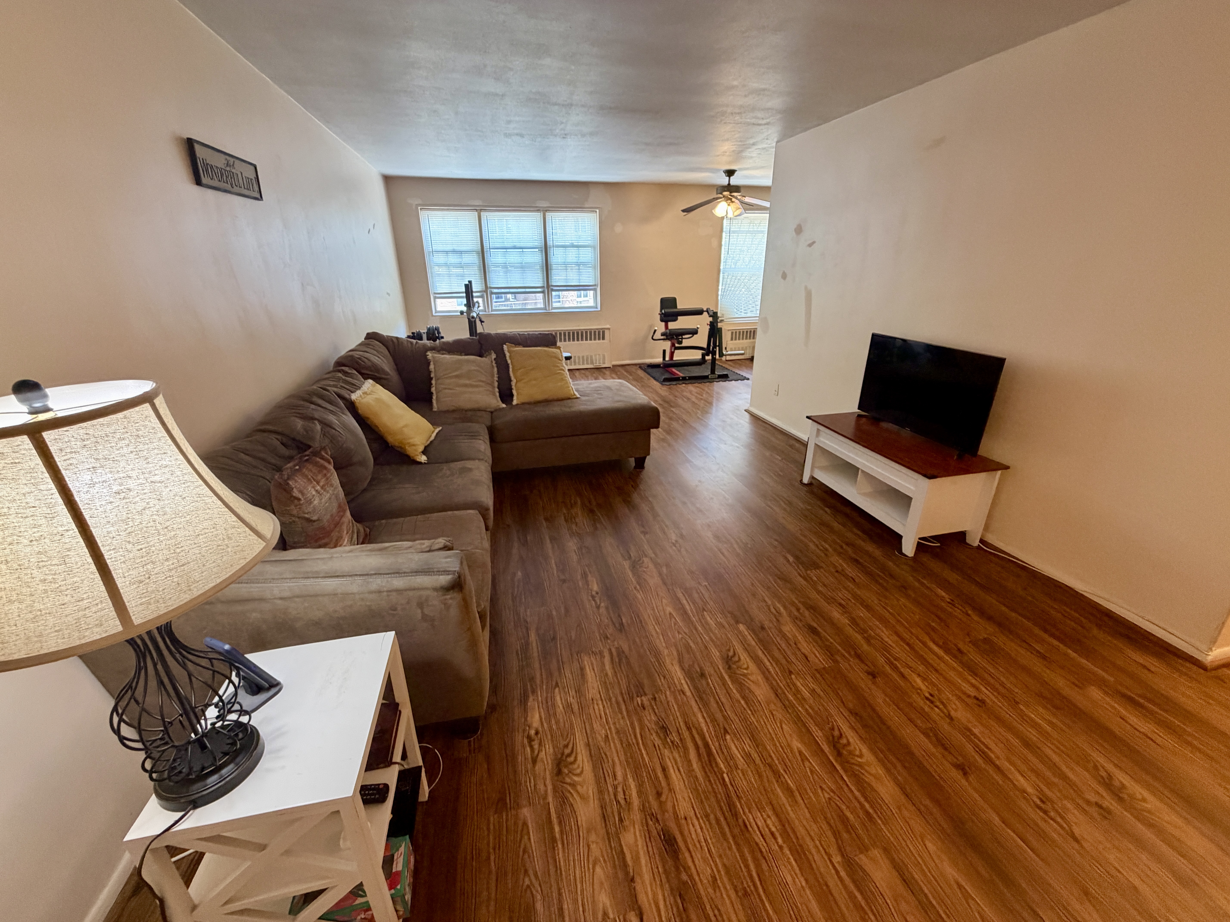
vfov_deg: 85.7
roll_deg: +0.3
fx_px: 497
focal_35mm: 14
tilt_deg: -23.0
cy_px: 461
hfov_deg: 102.1
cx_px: 615
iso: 320
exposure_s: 1/60
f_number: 2.2
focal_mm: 2.22
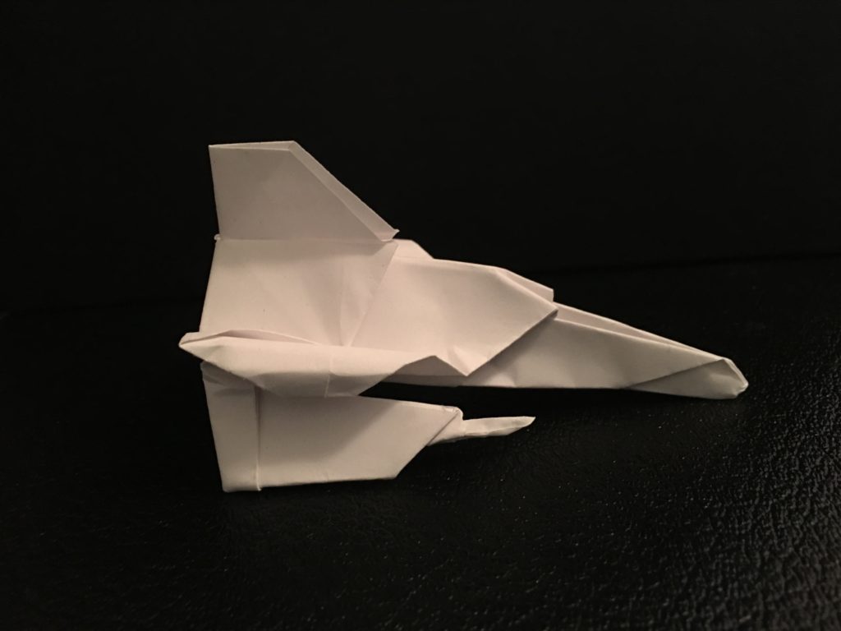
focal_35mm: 29
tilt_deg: -38.0
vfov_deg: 48.2
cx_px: 420
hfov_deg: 61.7
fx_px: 705
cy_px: 316
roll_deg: -2.0
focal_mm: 4.15
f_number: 2.2
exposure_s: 1/4
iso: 125
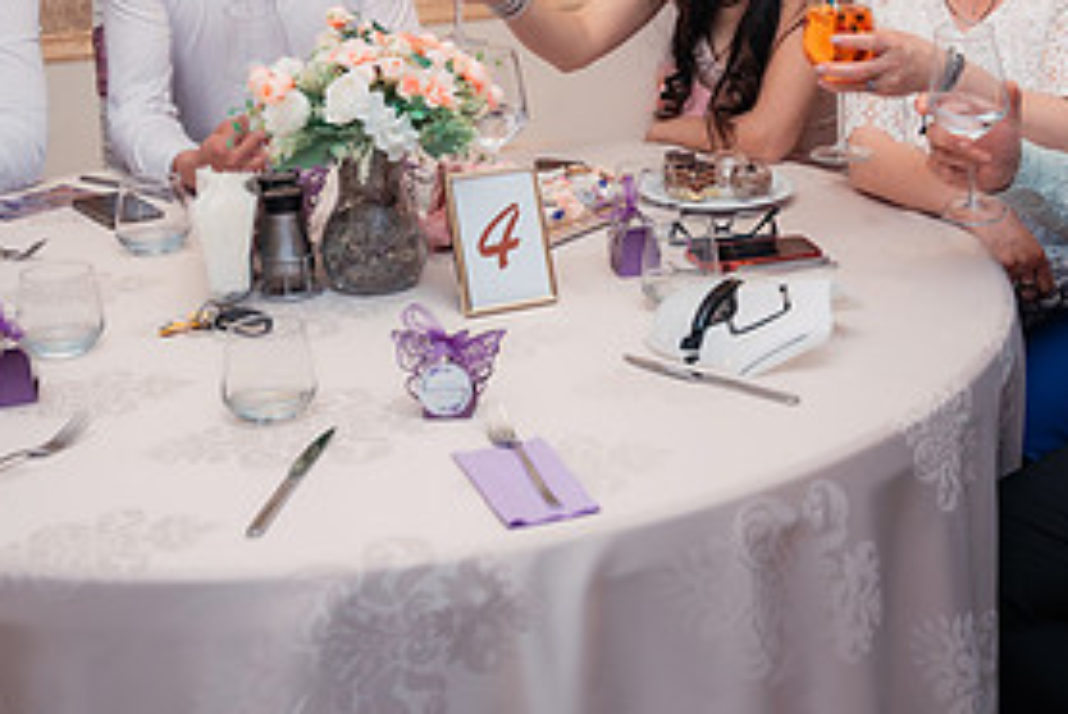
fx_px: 2049
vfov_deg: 19.3
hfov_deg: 29.0
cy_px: 40
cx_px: 727
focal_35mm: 69
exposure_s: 1/200
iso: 1600
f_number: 2.8
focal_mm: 30
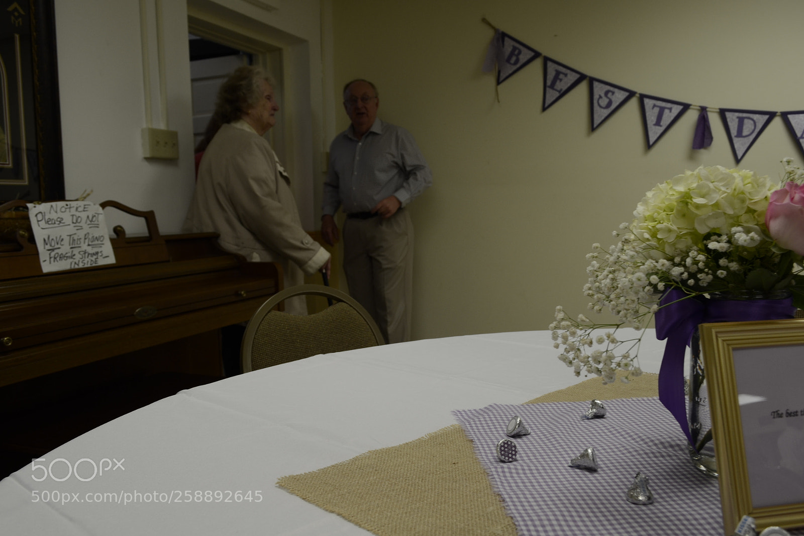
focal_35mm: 30
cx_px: 402
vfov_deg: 43.6
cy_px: 268
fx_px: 670
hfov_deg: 61.9
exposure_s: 1/20
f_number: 6.3
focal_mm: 20
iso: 100
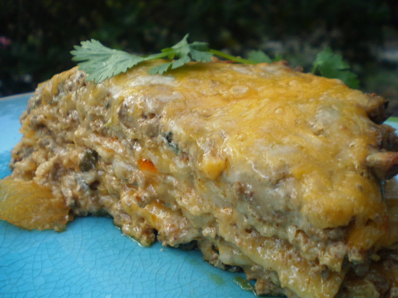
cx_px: 199
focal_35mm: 36
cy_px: 149
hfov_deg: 51.4
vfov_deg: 39.7
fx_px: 414
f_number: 3.1
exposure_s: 1/30
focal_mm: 6.3
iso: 125
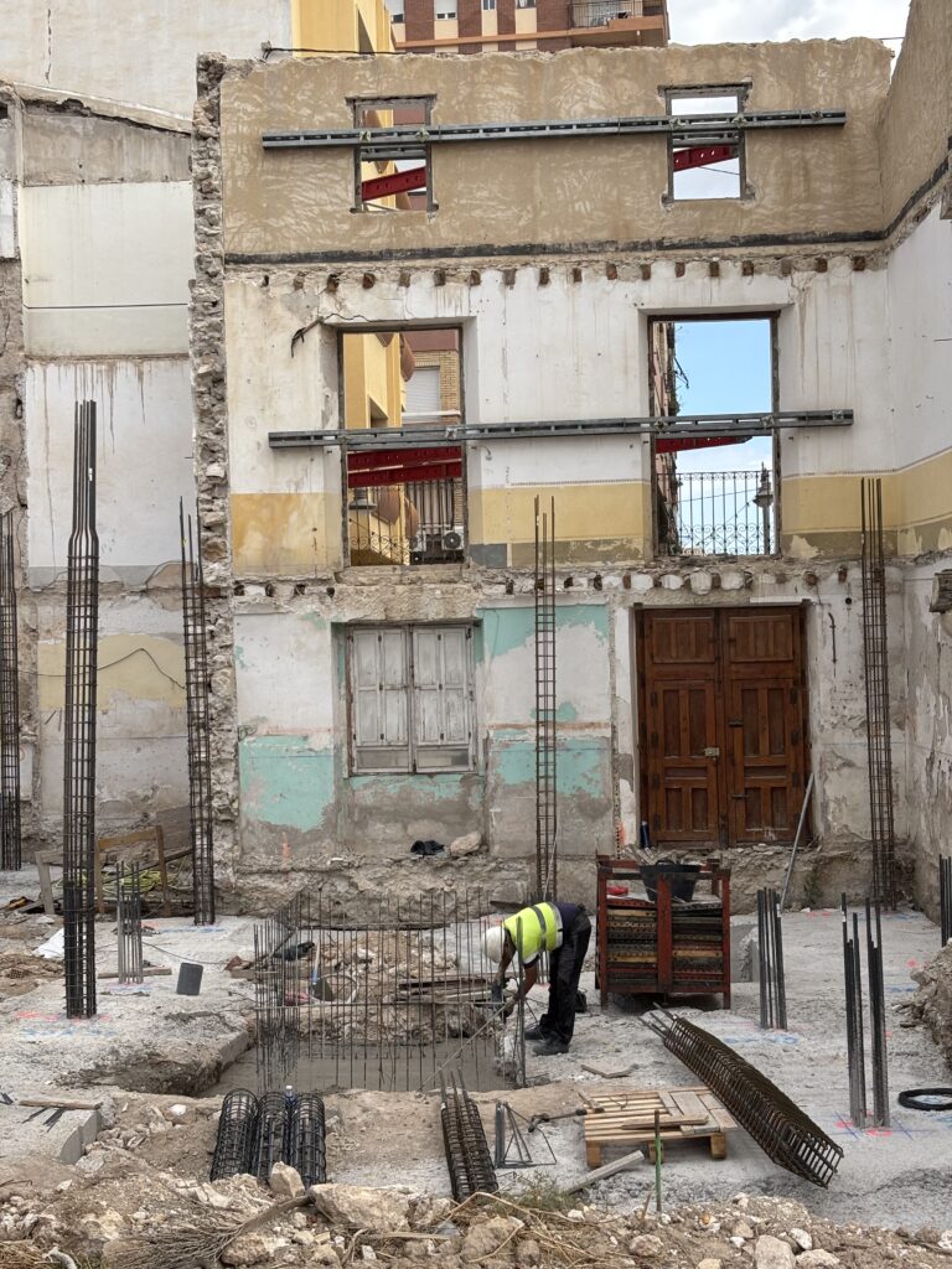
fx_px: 1907
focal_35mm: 52
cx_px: 476
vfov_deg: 36.8
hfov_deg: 28.0
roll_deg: +1.3
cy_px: 634
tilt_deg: +0.2
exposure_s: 1/1437
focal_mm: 5.96
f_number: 1.6
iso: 32
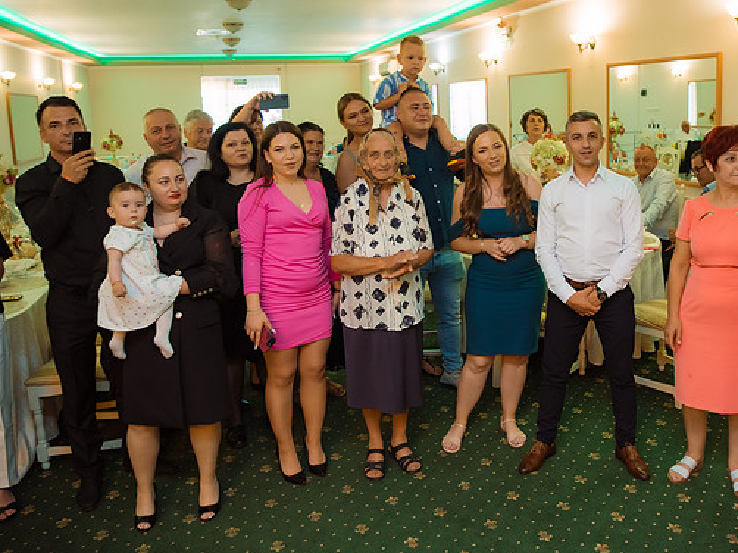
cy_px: 225
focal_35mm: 32
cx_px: 486
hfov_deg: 55.8
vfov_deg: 43.9
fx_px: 682
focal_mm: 24
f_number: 2.8
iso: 1000
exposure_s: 1/125
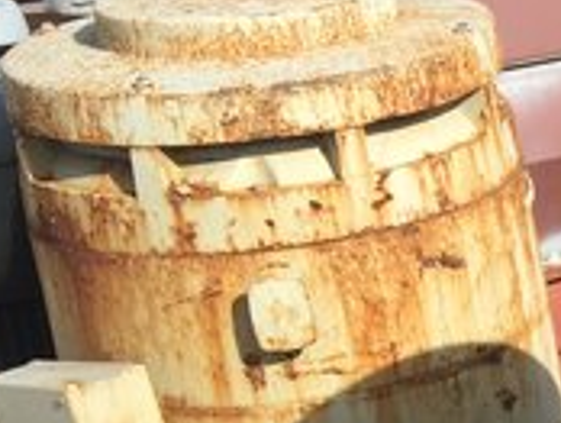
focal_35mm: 133
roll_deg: +0.3
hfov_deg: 12.6
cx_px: 1193
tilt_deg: -20.9
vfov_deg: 11.0
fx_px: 2158
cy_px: 523
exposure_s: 1/1276
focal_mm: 4.15
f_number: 2.2
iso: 32
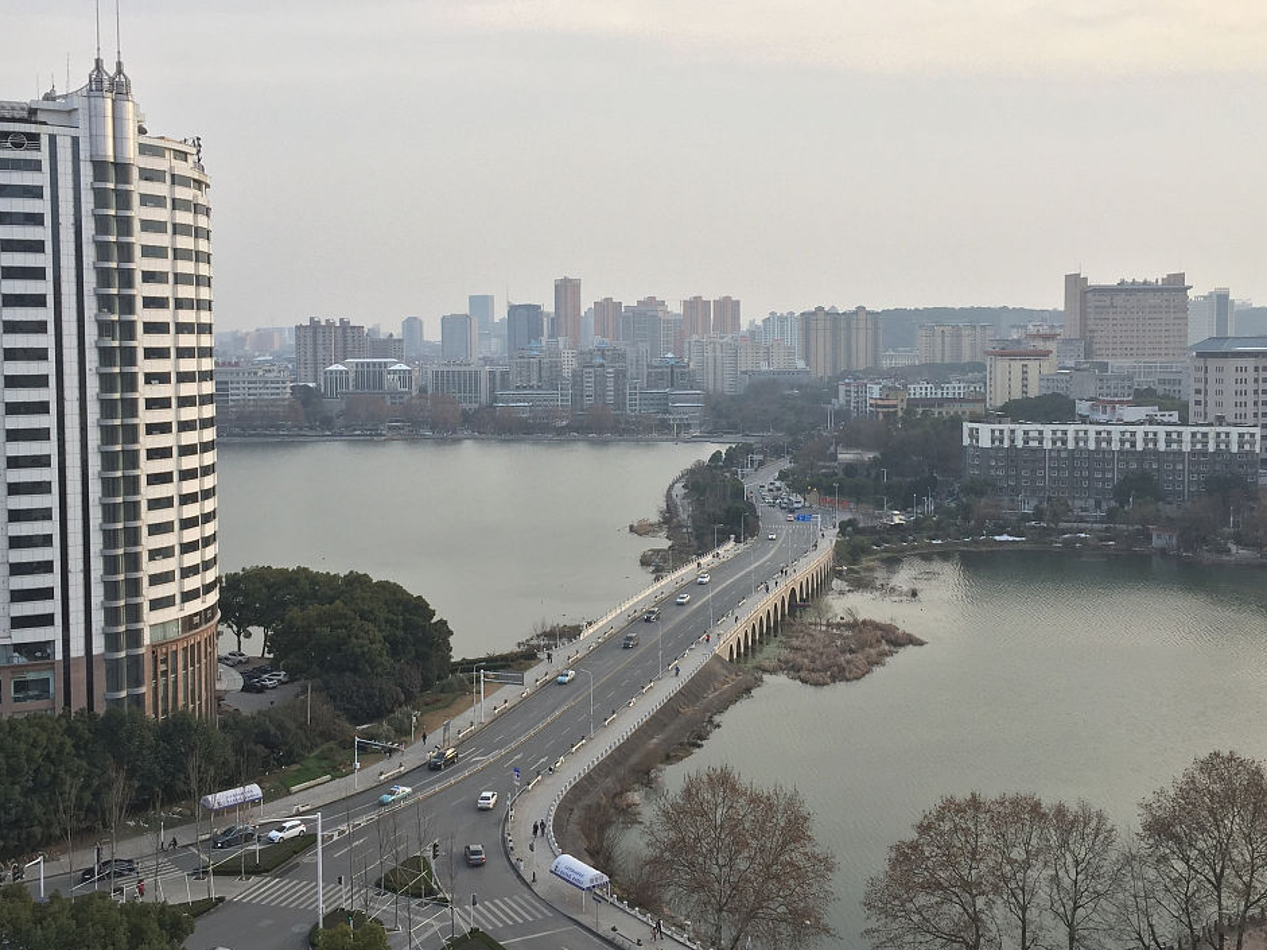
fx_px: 1354
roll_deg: +0.1
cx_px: 637
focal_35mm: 37
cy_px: 412
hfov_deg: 50.2
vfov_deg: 38.6
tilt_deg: -2.8
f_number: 2.2
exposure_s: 1/353
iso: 32
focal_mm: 4.15
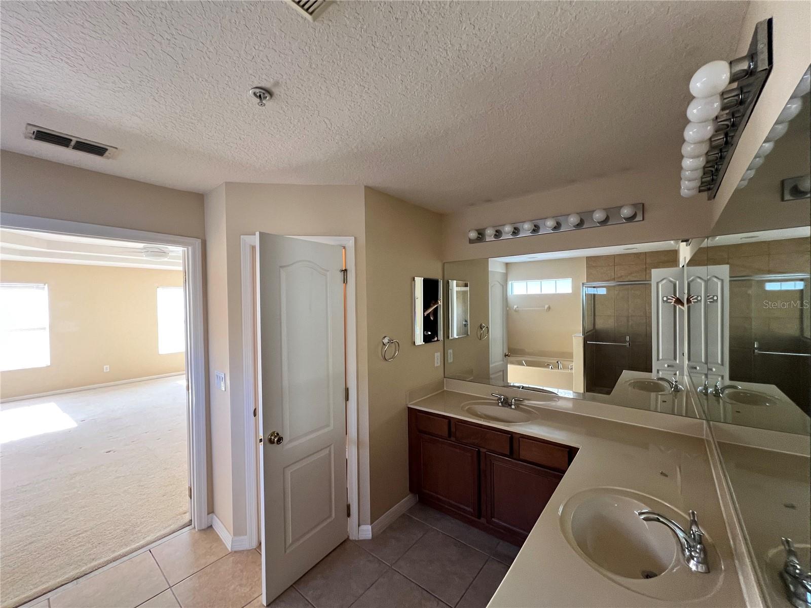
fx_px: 305
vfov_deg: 89.9
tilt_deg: -0.8
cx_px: 406
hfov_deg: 106.2
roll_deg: +0.9
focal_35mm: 13
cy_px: 304
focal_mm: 1.57
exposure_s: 1/60
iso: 250
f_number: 1.8
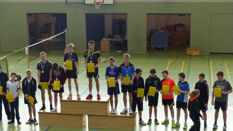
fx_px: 451
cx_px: 116
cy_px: 85
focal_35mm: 73
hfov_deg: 29.0
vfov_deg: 16.5
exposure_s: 1/125
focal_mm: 11.9
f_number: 2.8
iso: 100
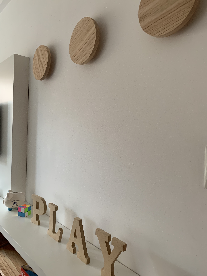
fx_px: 207
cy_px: 138
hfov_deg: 53.1
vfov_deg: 67.3
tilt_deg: +0.5
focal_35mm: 26
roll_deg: -1.5
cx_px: 104
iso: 125
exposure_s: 1/60
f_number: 1.8
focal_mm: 4.25
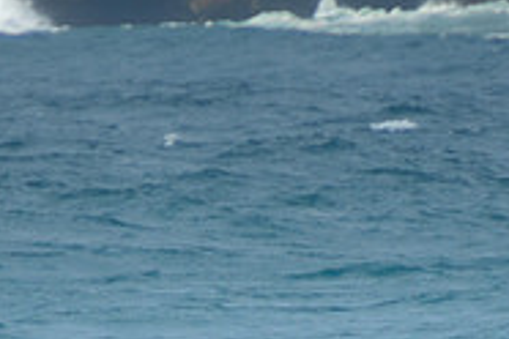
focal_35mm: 1869
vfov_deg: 0.7
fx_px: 26424
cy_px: 499
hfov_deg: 1.1
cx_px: 213
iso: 360
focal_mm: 400
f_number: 5.6
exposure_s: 1/2000
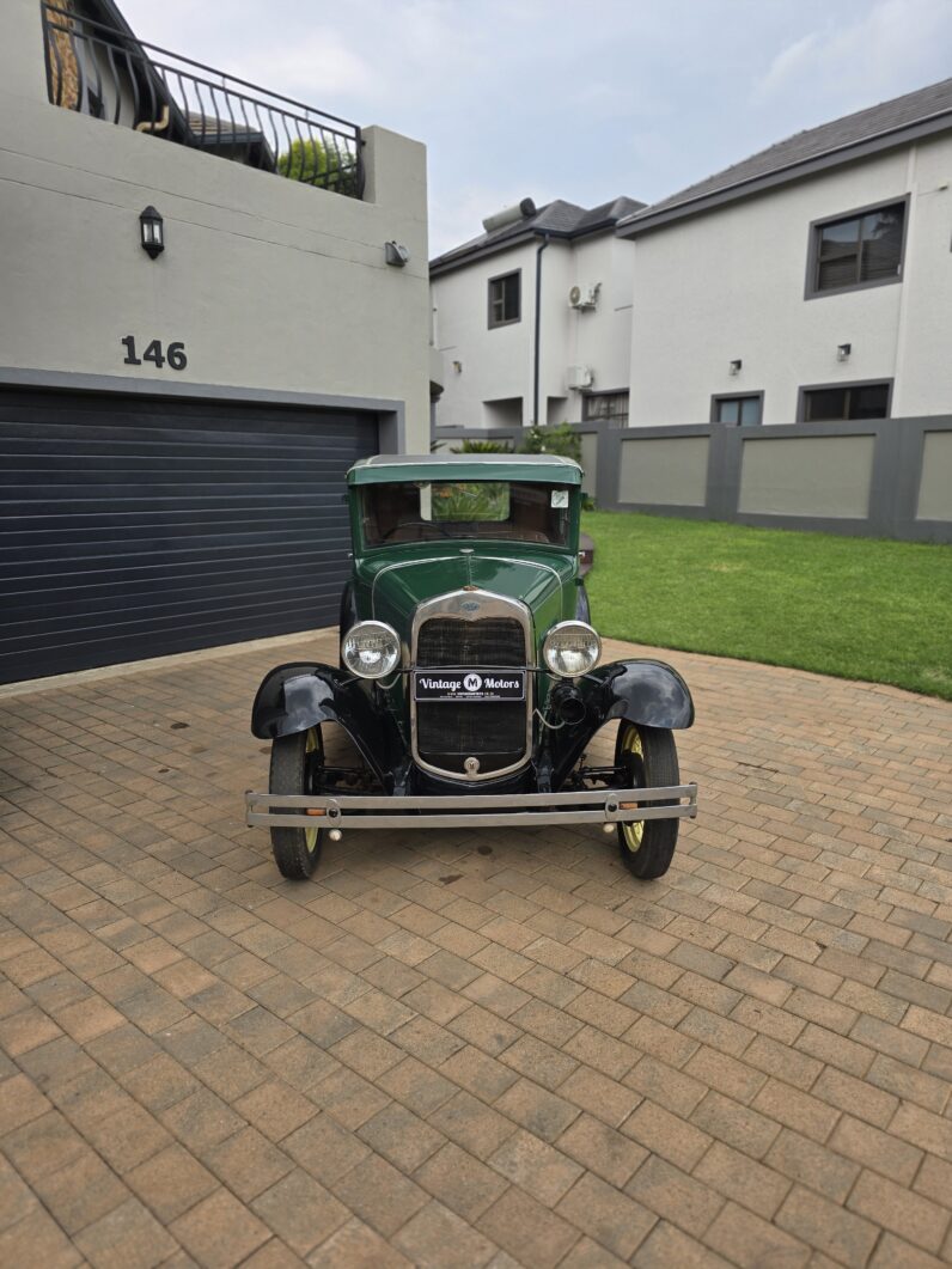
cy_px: 634
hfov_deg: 58.9
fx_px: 843
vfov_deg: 73.9
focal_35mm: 23
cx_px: 476
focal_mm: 6.3
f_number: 1.7
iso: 12
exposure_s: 1/515
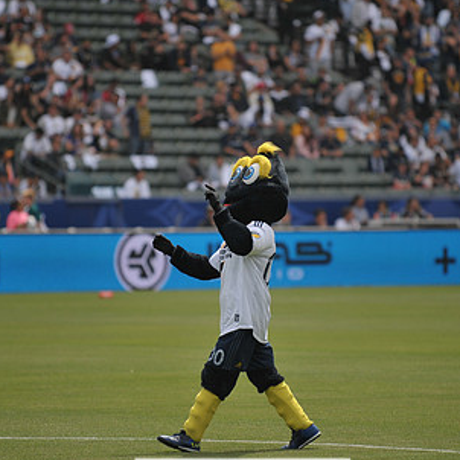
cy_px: 250
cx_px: 242
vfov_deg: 5.4
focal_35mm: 326
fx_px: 4901
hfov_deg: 5.4
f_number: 2.8
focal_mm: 200
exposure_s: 1/4000
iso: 200
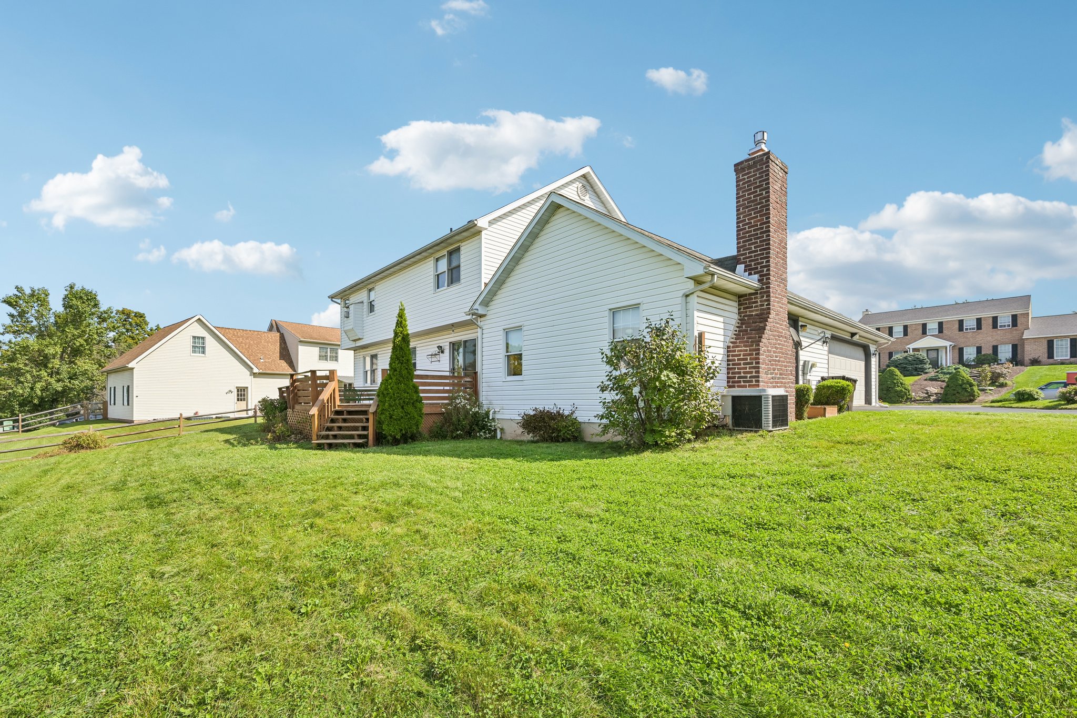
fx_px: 449
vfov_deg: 77.3
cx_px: 538
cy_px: 359
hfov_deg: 100.4
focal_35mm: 15
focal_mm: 15
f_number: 8
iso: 100
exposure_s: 1/200
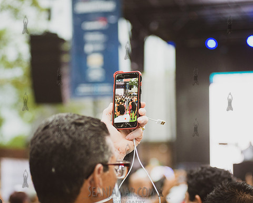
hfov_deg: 21.0
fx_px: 681
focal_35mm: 91
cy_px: 102
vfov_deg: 16.9
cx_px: 127
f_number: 4
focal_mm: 80
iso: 2000
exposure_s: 1/250
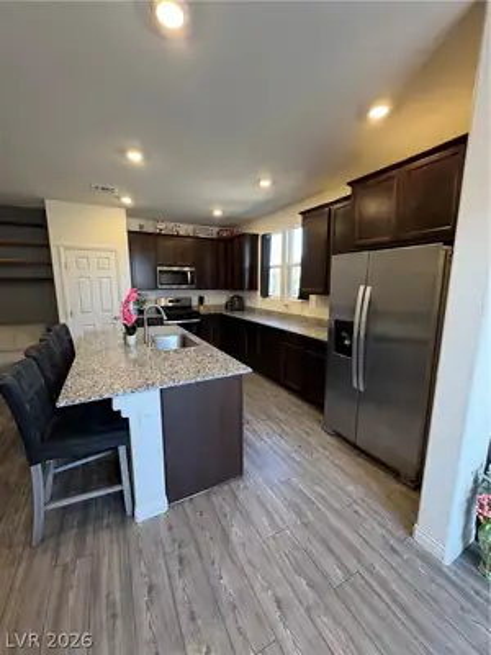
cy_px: 328
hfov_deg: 85.7
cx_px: 246
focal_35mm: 14
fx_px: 265
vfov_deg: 102.1
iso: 200
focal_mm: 2.22
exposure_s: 1/60
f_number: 2.2
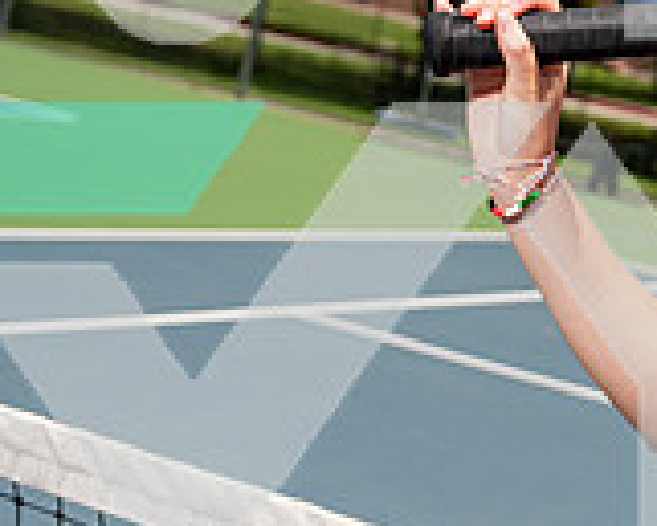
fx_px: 2101
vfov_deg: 14.3
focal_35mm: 108
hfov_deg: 16.7
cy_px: 320
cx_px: 877
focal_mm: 32
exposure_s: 1/1250
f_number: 4
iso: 100
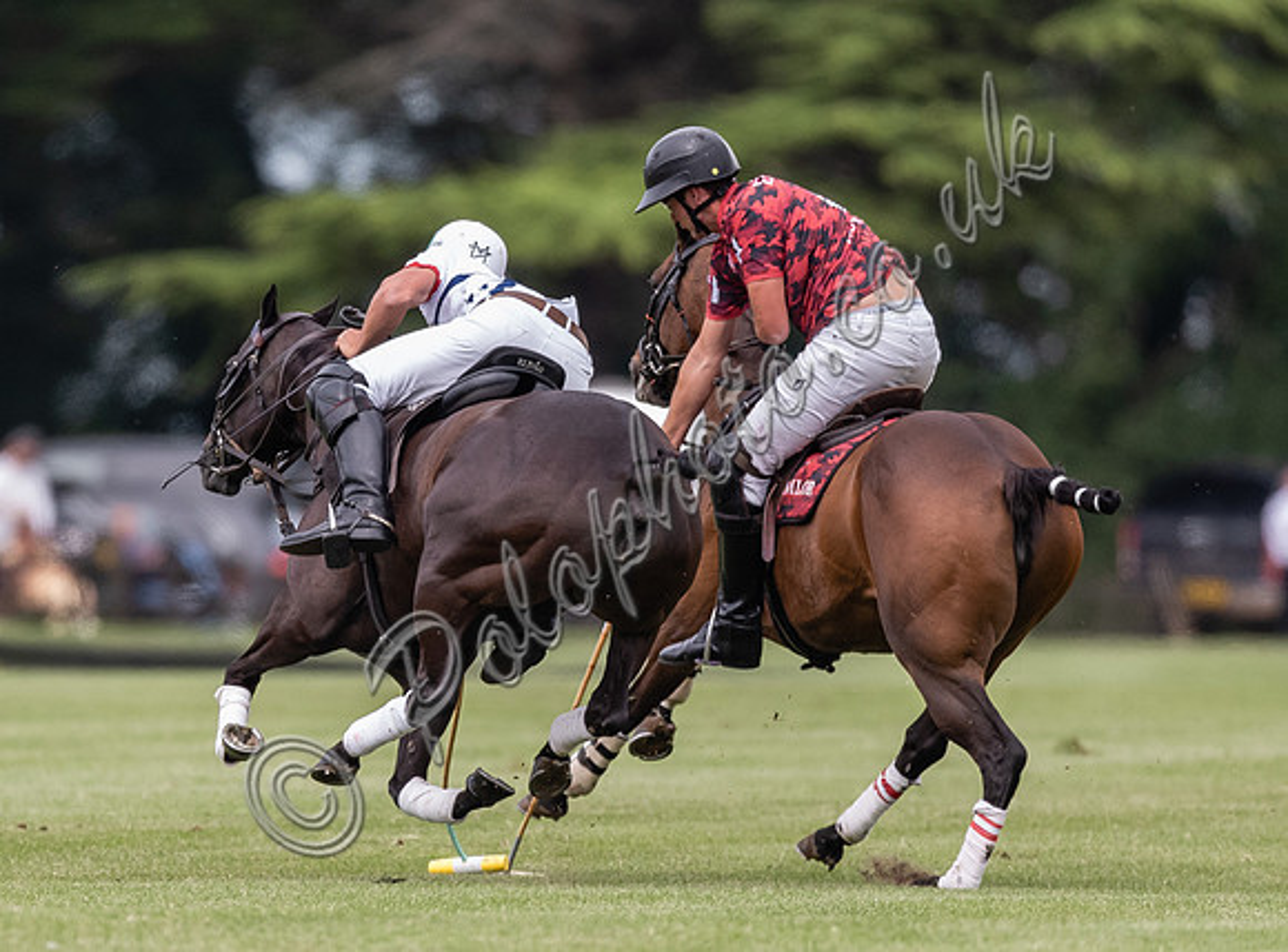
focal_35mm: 1006
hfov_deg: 2.0
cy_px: 574
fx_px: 37237
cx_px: 478
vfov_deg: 1.5
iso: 800
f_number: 4
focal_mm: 500
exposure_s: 1/2500
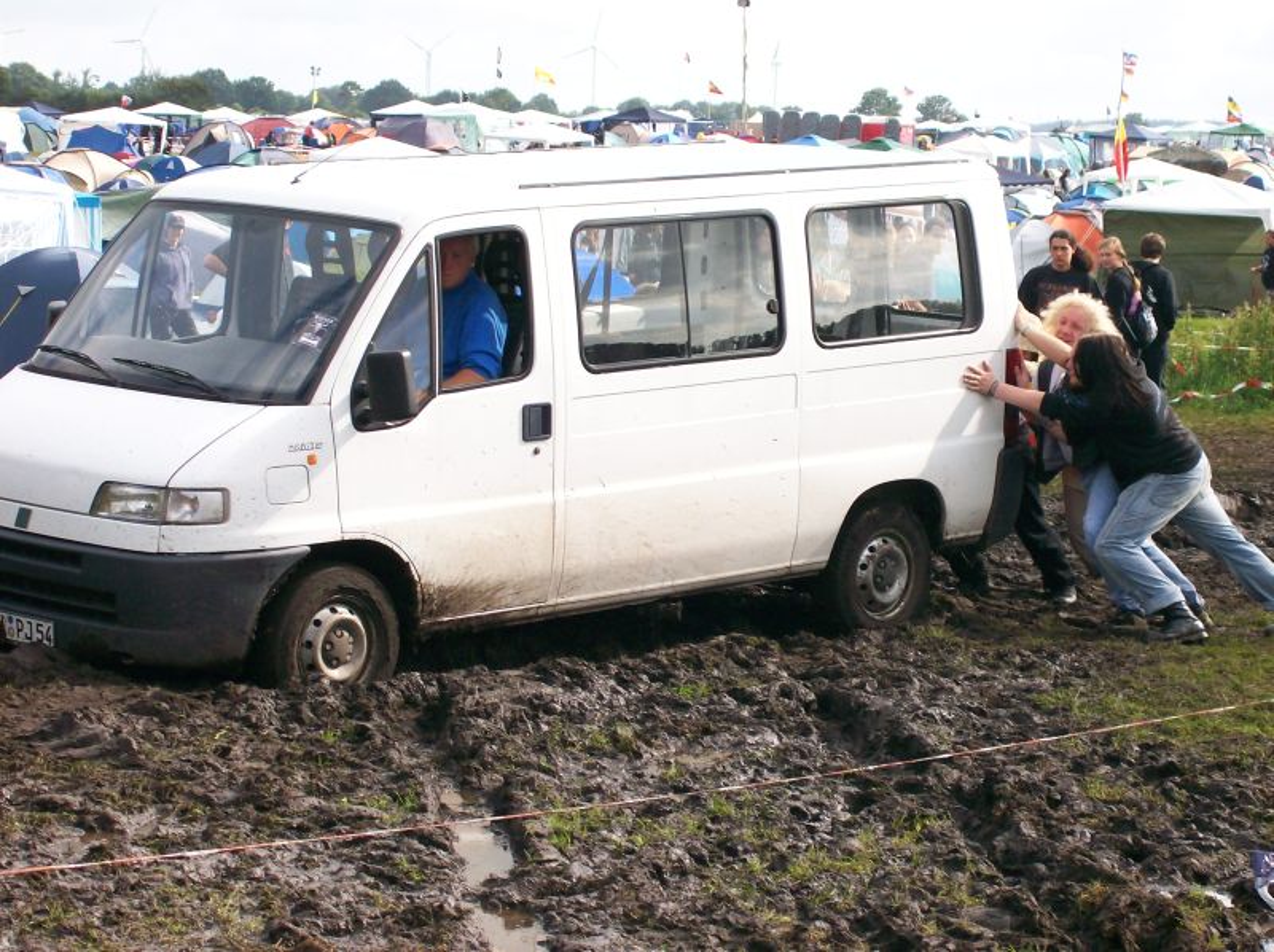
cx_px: 637
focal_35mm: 108
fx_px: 3970
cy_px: 476
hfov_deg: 18.2
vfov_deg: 13.7
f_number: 4.8
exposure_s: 1/260
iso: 80
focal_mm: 18
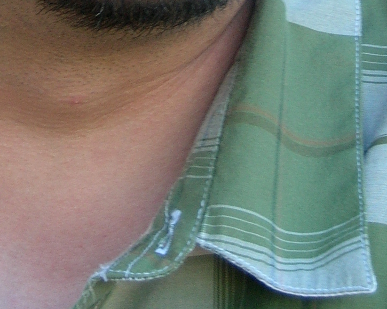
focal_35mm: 197
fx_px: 2256
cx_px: 76
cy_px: -134
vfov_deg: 7.7
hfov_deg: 9.8
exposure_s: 1/63.5
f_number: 3.2
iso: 50
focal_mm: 10.6
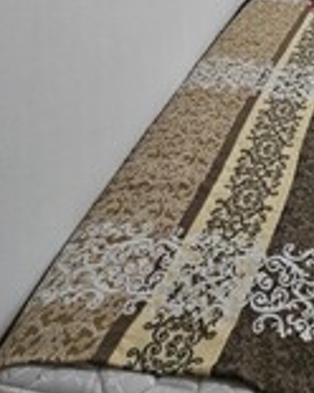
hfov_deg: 31.4
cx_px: 363
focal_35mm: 41
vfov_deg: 33.2
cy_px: -117
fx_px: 476
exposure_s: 1/30
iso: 640
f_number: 2.2
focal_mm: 2.2
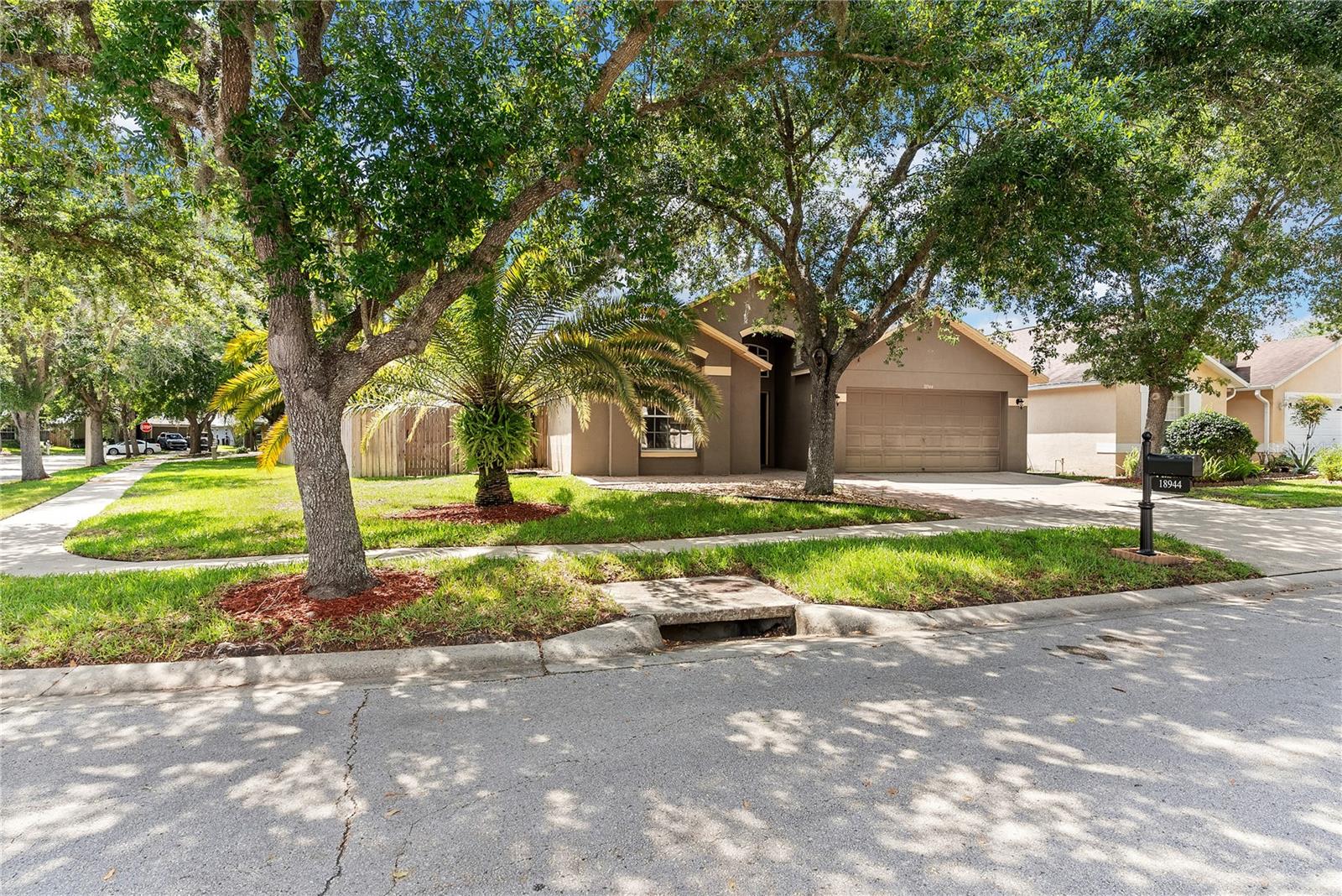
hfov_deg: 86.9
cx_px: 671
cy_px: 448
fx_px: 708
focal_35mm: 19
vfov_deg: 64.6
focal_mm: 19
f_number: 9
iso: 100
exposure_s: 1/15
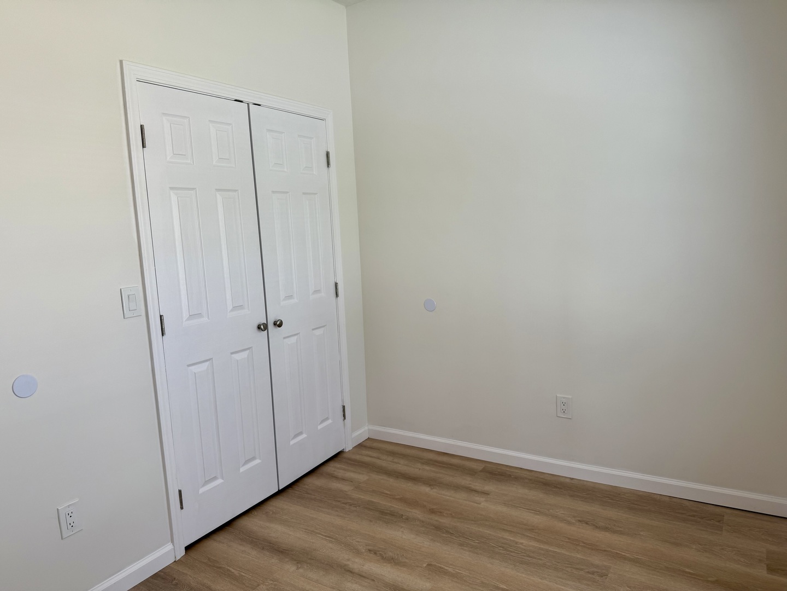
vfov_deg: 56.8
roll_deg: +3.0
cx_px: 394
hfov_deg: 71.6
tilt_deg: -6.5
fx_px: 546
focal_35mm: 24
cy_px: 296
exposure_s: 1/120
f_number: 1.78
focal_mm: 6.76
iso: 64
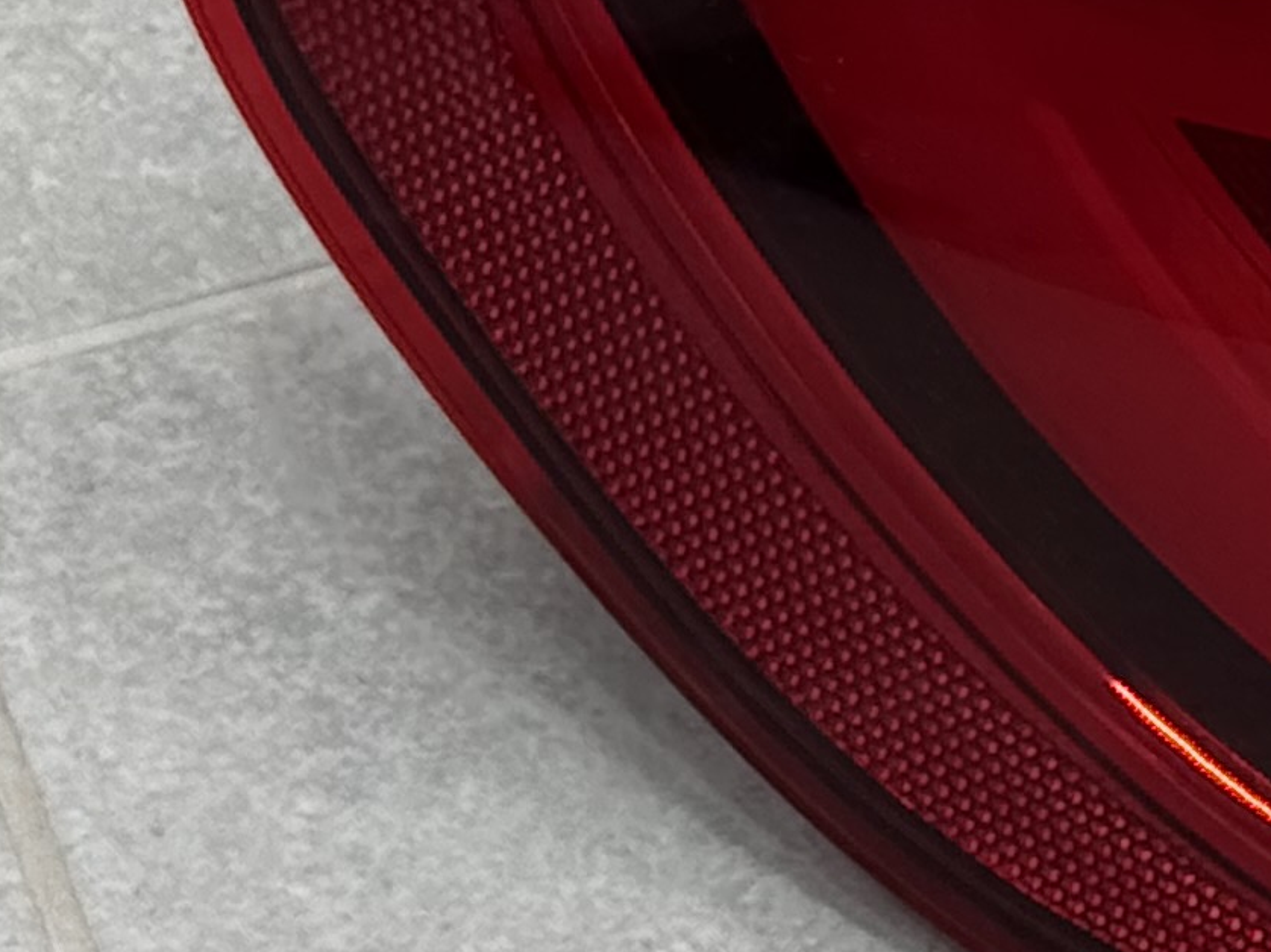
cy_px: 431
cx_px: 2820
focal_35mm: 231
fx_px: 8479
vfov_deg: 6.4
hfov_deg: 8.0
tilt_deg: -45.6
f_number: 1.78
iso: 80
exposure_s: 1/257
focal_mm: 6.76
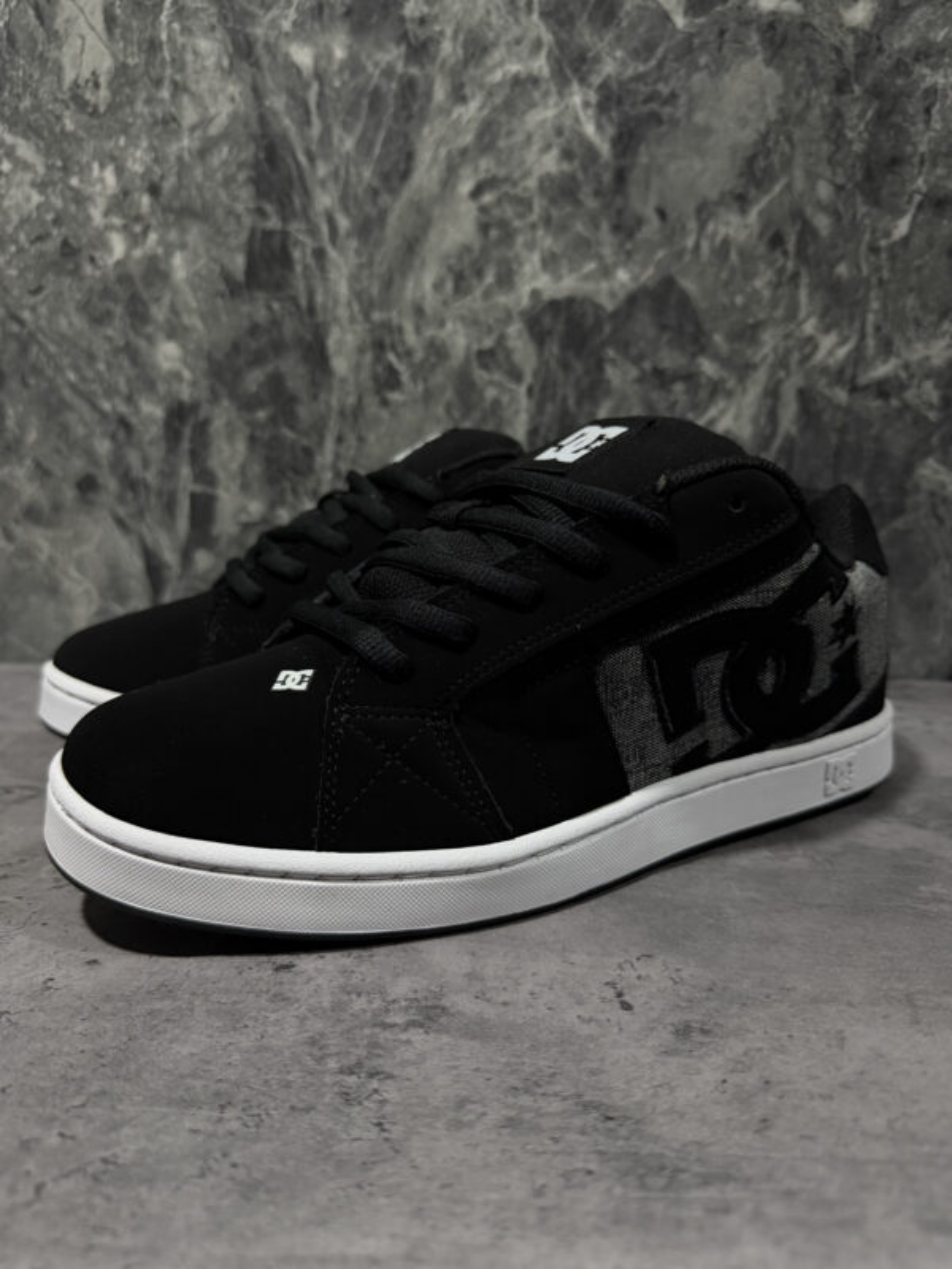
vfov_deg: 71.6
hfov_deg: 56.8
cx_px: 476
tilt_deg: -11.3
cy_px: 634
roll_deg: +0.8
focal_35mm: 24
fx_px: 880
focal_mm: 6.76
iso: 500
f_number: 1.78
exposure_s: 1/60
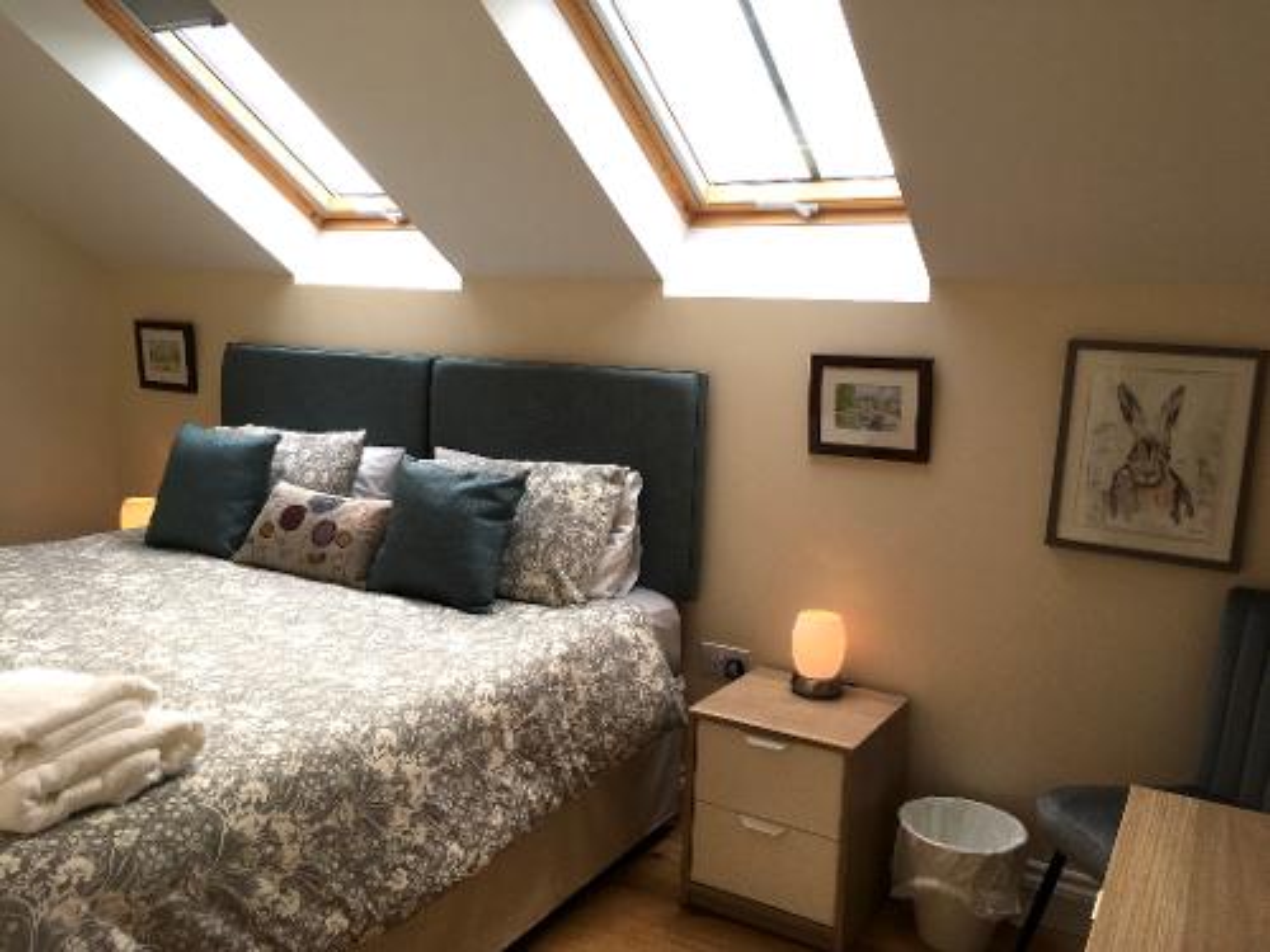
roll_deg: -2.3
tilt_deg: -8.0
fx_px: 1064
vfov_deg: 48.2
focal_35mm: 29
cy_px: 476
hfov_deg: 61.7
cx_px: 635
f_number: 2.2
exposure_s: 1/100
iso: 25
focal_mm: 4.15
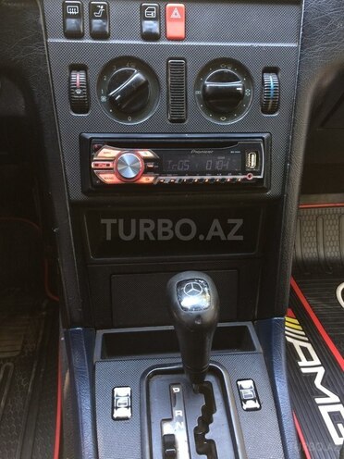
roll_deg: -0.7
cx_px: 172
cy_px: 230
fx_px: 384
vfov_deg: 61.7
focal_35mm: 29
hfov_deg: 48.2
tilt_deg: -33.7
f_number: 2.2
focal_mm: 4.15
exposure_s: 1/33
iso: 125
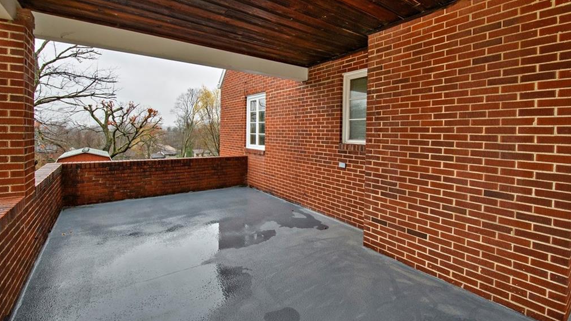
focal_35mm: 16
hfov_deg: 99.4
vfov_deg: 66.8
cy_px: 138
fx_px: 242
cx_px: 289
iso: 500
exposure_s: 1/30
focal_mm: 10
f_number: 10
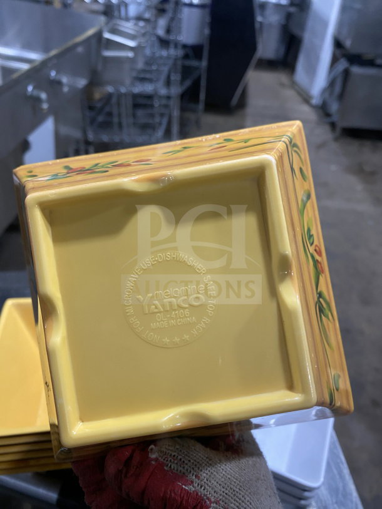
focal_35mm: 25
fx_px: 368
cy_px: 254
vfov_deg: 69.4
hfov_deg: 54.9
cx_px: 191
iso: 160
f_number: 1.8
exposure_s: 1/60
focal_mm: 4.25
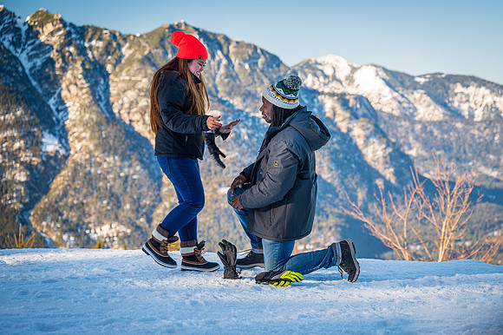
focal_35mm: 81
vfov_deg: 16.9
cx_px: 290
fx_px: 1126
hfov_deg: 25.2
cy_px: 193
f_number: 3.5
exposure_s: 1/200
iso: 100
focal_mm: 70
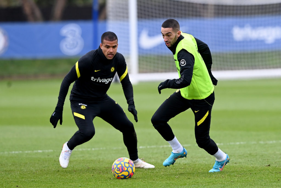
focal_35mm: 400
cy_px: 94
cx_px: 140
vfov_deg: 3.4
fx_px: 3122
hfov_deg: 5.2
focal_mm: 400
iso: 1600
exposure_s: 1/1600
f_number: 4
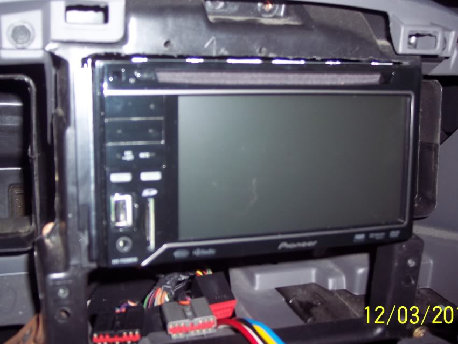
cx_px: 232
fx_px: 622
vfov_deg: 30.9
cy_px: 159
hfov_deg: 40.4
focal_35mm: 47
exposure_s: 1/60
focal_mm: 8
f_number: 2.8
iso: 100
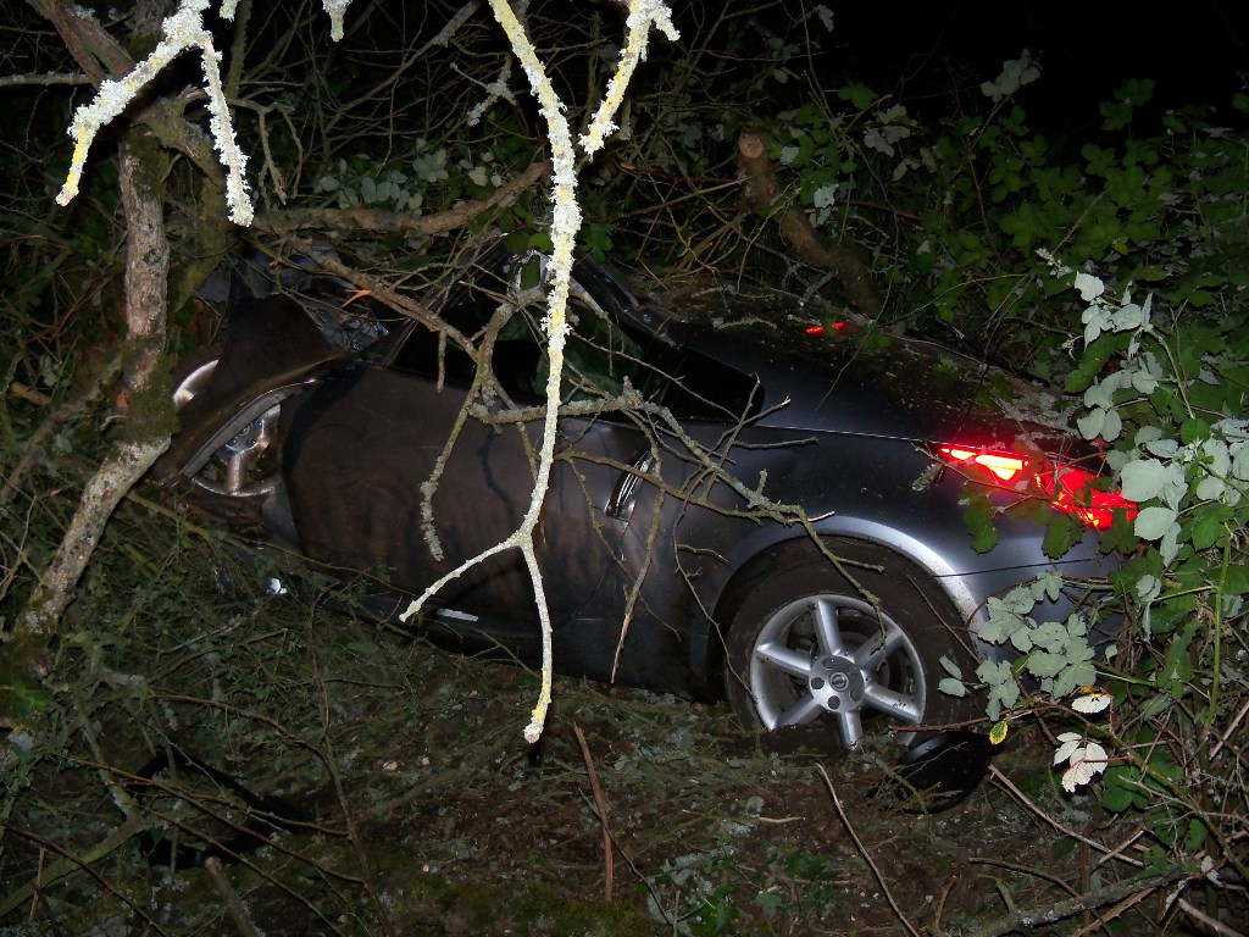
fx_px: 1263
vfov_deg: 40.7
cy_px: 468
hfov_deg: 52.6
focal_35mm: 35
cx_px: 624
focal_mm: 6.2
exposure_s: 1/30
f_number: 3.5
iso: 200
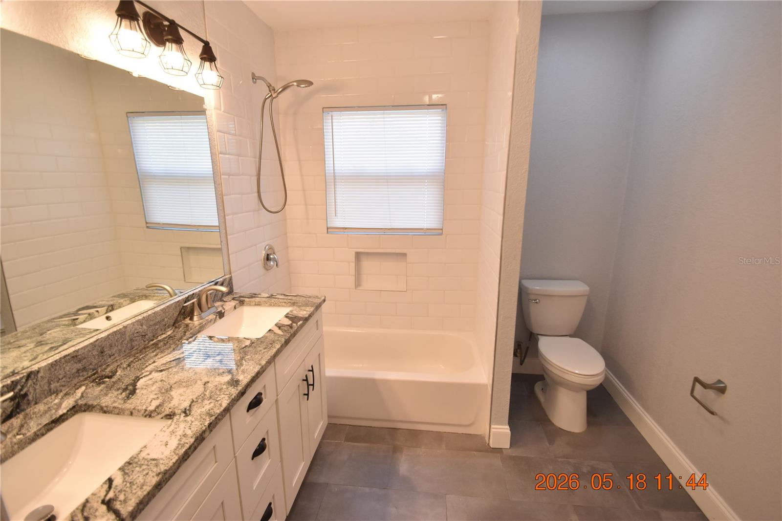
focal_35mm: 16
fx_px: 358
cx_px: 391
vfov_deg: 72.0
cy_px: 260
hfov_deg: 95.0
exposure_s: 1/250
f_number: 3.5
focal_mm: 11
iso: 800
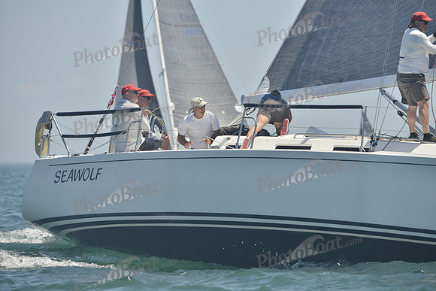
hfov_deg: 9.4
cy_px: 146
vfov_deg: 6.2
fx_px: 2665
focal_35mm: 220
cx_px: 218
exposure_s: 1/1000
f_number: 7.1
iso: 280
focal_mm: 220
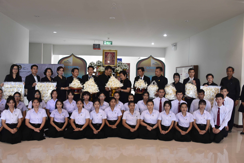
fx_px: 210
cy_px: 87
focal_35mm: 31
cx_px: 116
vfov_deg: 42.3
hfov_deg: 60.3
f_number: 4
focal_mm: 18
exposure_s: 1/60
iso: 450
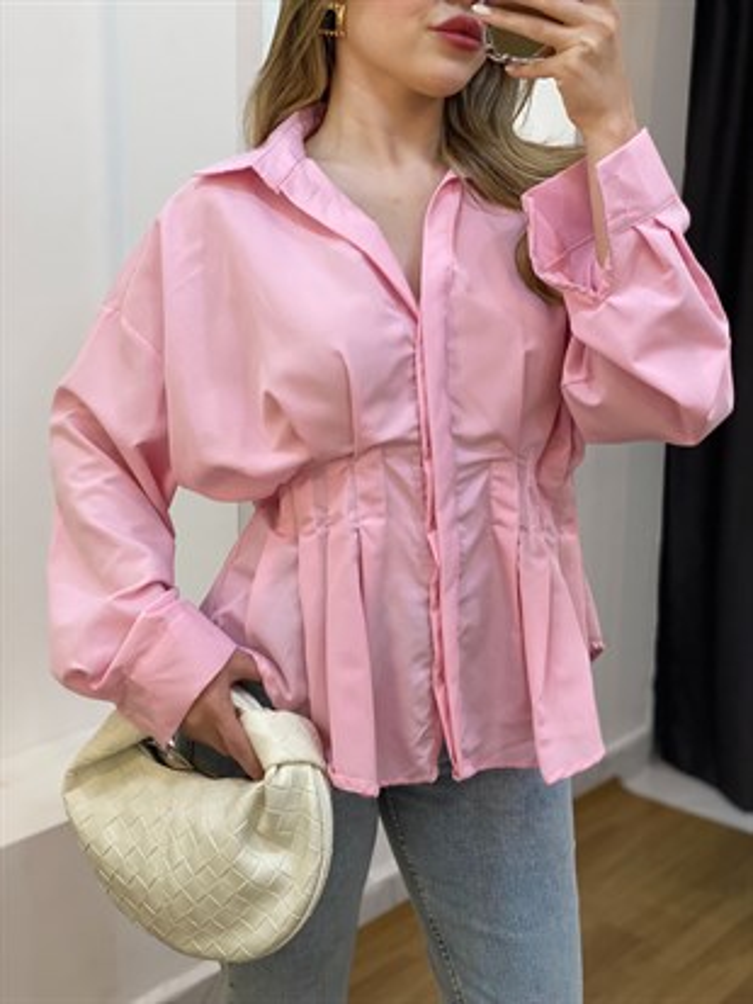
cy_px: 502
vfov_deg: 36.8
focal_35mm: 52
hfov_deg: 28.0
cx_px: 376
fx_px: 1507
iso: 80
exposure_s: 1/100
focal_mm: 6
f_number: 2
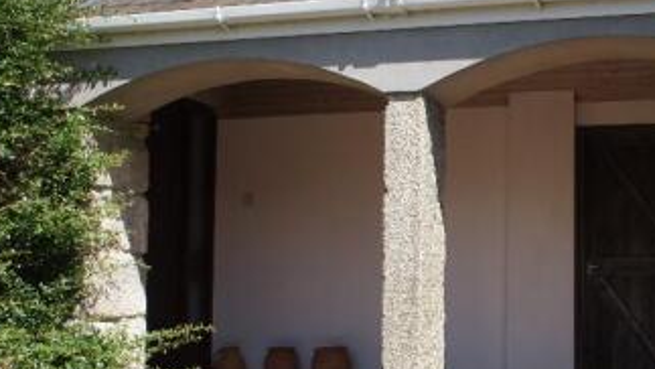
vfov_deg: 23.4
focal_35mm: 51
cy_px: 253
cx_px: 505
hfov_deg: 39.3
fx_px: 886
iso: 200
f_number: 8
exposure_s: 1/500
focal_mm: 16
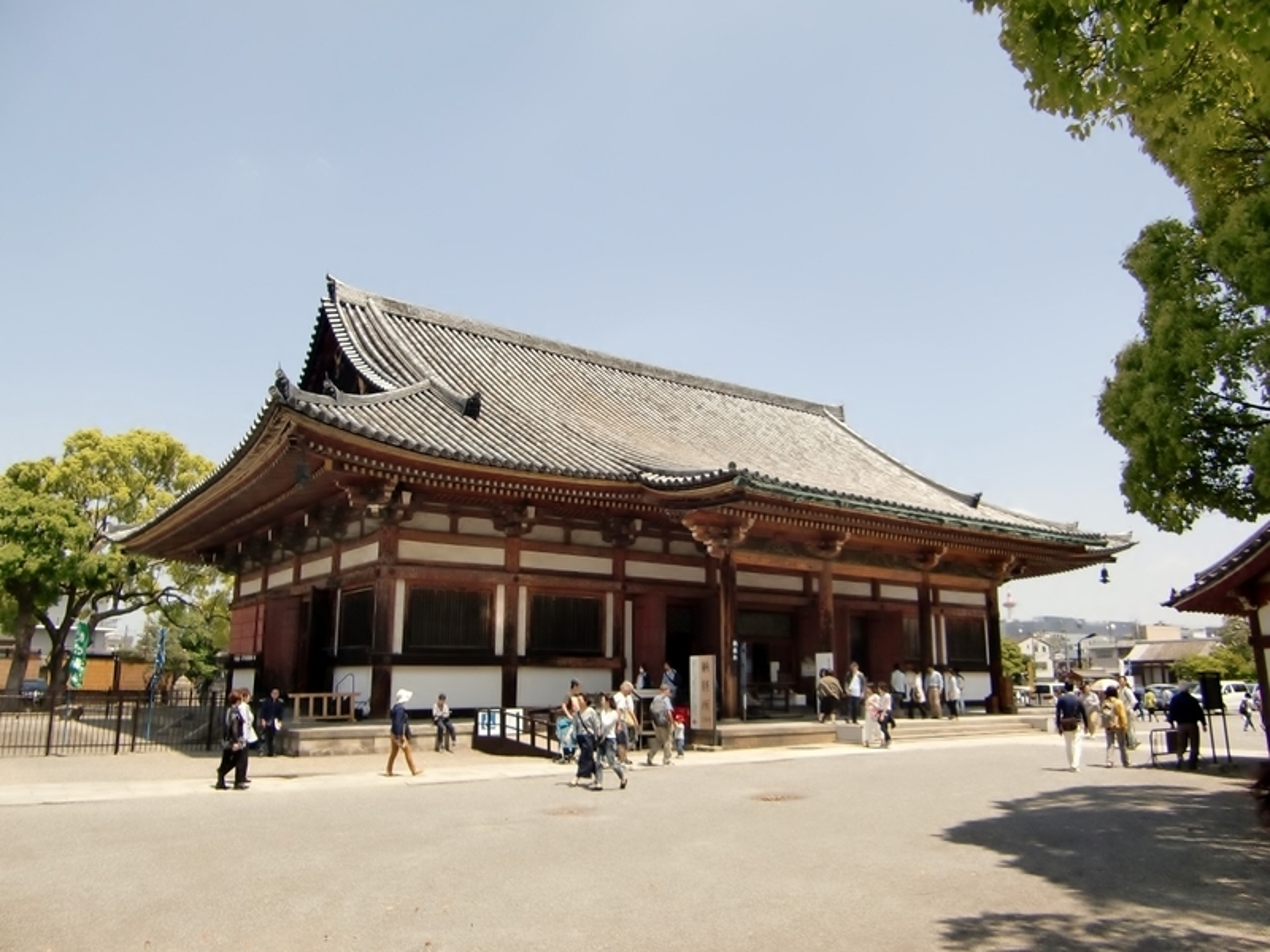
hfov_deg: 63.4
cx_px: 635
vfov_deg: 49.7
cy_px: 476
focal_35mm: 28
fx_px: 1027
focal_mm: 4.9
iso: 64
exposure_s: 1/160
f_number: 7
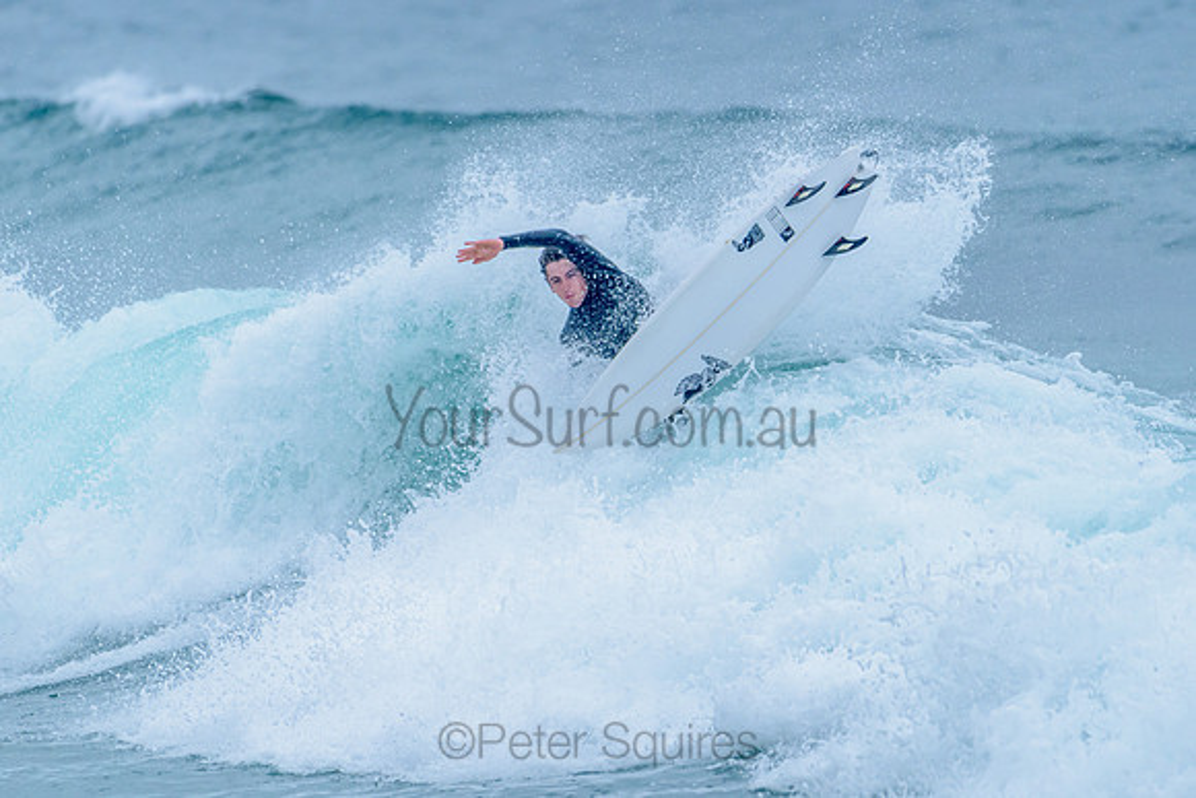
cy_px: 465
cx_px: 671
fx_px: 20859
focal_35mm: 628
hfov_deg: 3.3
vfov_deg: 2.2
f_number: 5.6
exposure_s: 1/2000
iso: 800
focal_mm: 500
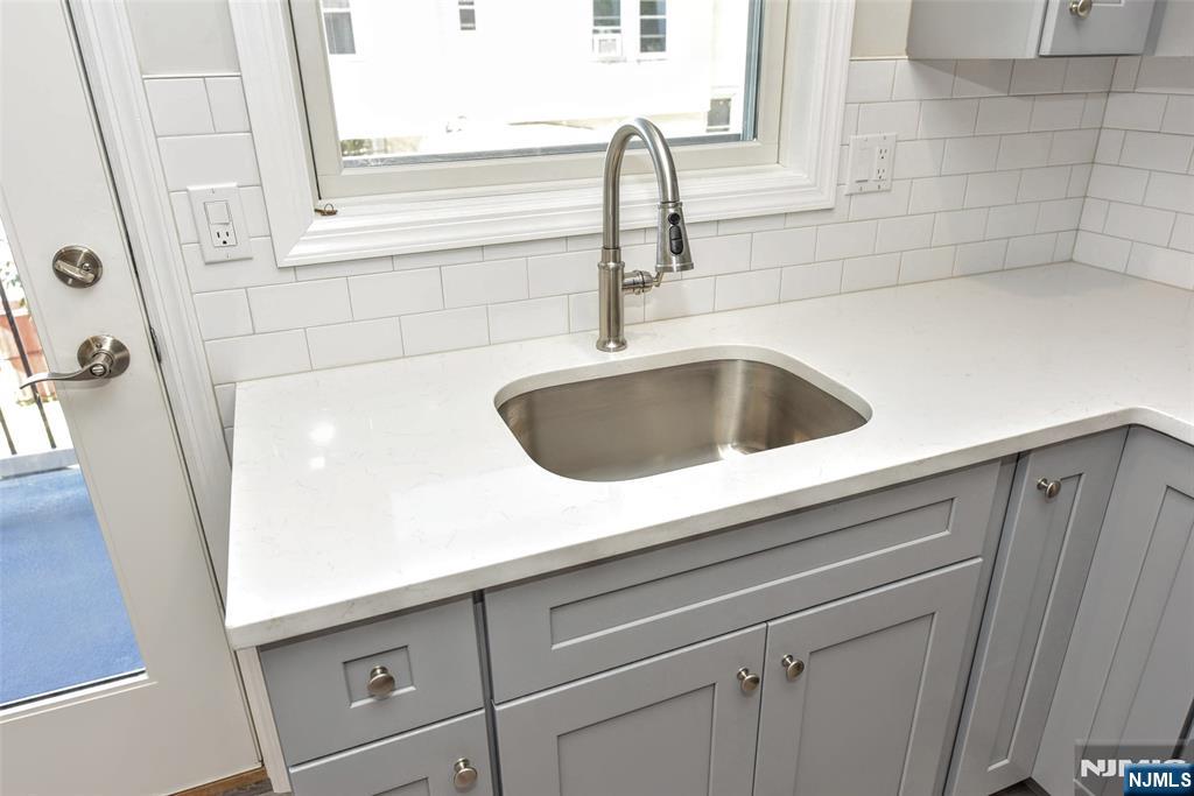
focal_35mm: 24
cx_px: 597
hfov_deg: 73.7
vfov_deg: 53.1
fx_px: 796
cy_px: 398
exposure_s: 1/100
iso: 800
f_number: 5
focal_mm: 24
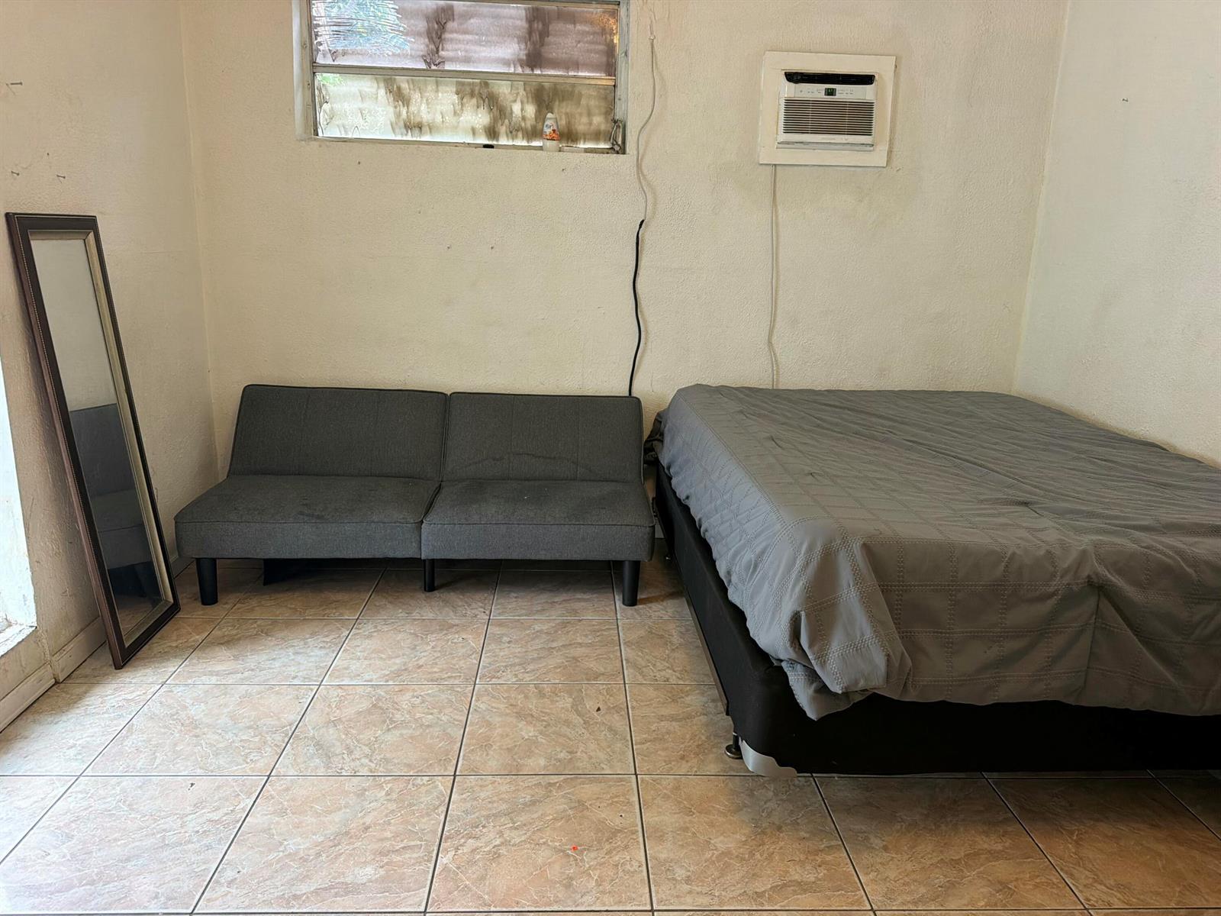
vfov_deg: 56.8
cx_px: 610
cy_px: 458
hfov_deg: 71.6
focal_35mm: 24
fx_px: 847
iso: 250
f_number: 1.78
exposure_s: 1/60
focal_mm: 6.76
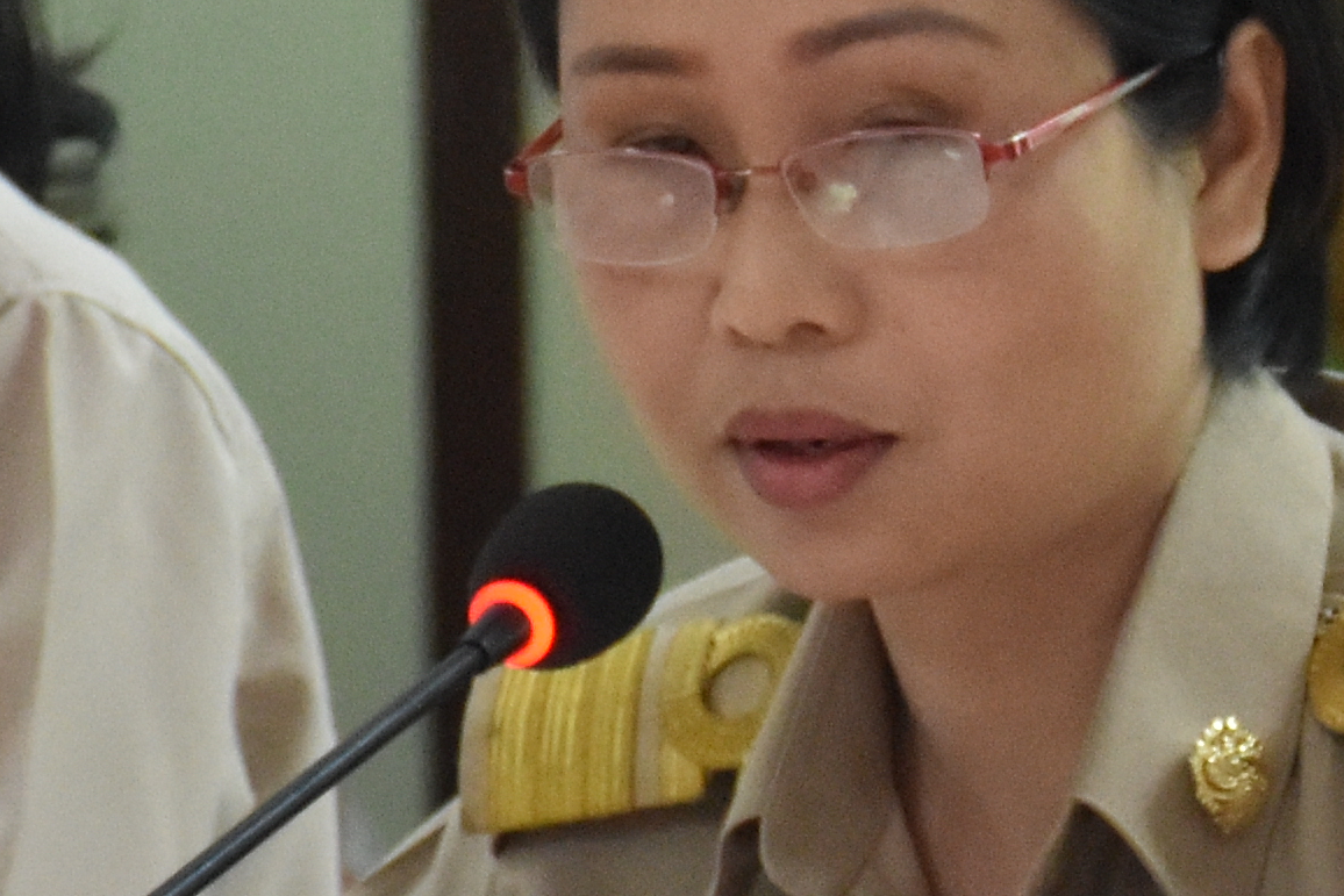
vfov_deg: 2.1
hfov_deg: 3.1
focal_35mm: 662
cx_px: 1922
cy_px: 492
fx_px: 24701
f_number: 5.3
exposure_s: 1/125
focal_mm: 85
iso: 1600
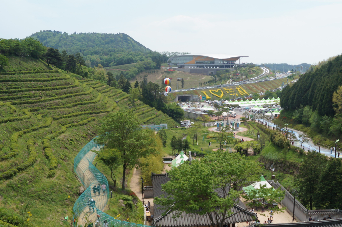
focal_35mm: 40
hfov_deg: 47.9
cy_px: 138
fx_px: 380
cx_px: 222
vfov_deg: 33.2
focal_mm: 18
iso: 100
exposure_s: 1/250
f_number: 8
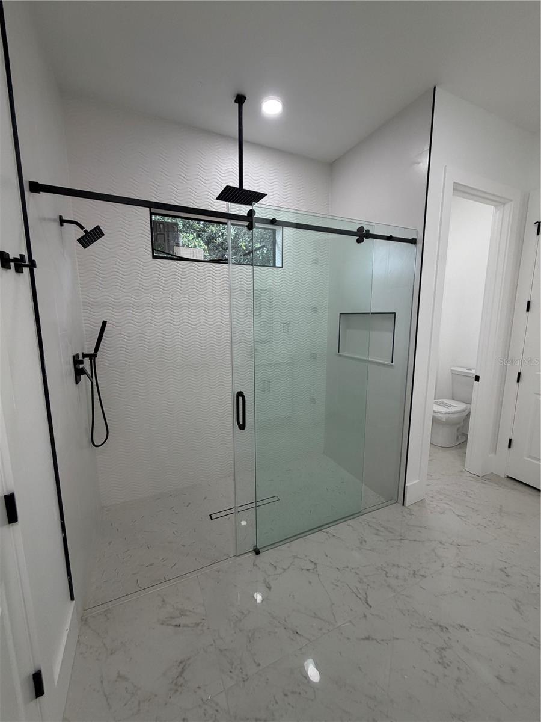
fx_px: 292
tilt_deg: -7.9
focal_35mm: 14
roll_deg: +0.3
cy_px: 361
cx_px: 270
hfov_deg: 85.7
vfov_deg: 102.1
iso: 125
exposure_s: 1/112
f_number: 2.2
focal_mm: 2.22
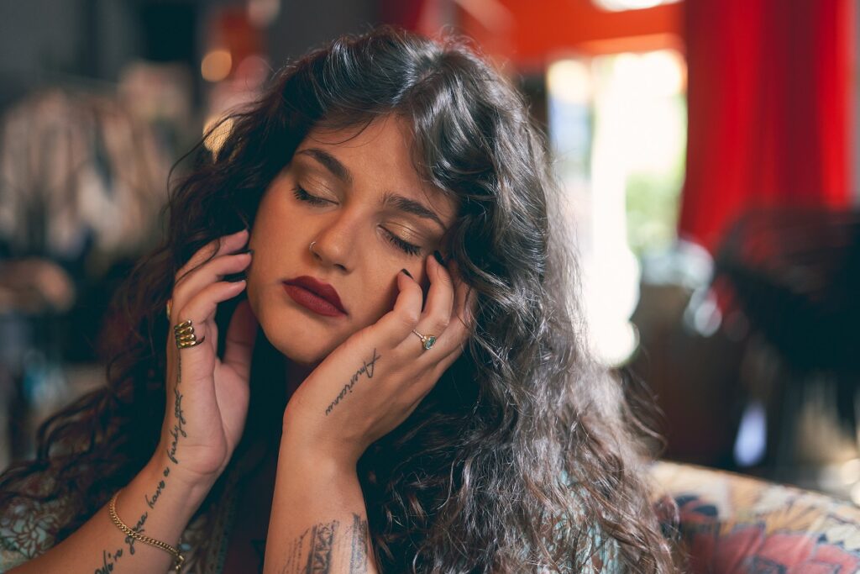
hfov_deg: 39.6
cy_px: 287
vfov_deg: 27.0
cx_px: 430
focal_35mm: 50
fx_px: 1195
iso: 1000
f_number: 1.8
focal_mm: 50
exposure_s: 1/250
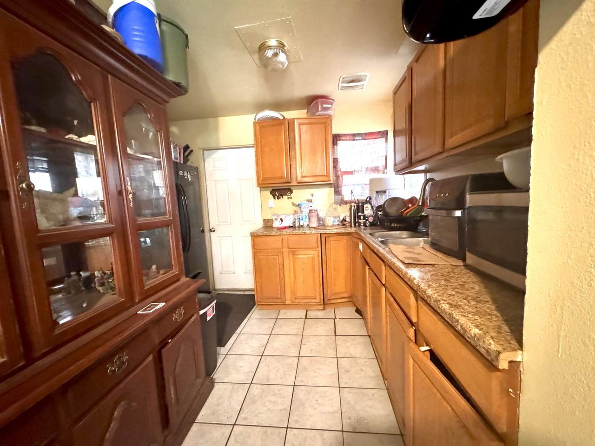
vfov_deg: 85.7
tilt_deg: -5.5
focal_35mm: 14
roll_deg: +2.0
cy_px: 223
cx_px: 298
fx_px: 241
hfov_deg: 102.1
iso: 1250
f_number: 2.2
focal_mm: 2.22
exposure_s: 1/40
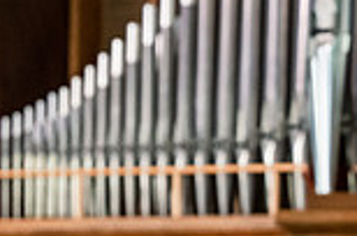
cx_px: 294
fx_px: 5047
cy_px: 364
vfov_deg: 2.7
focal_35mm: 510
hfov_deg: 4.0
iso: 3200
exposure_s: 1/200
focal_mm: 135
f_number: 3.2
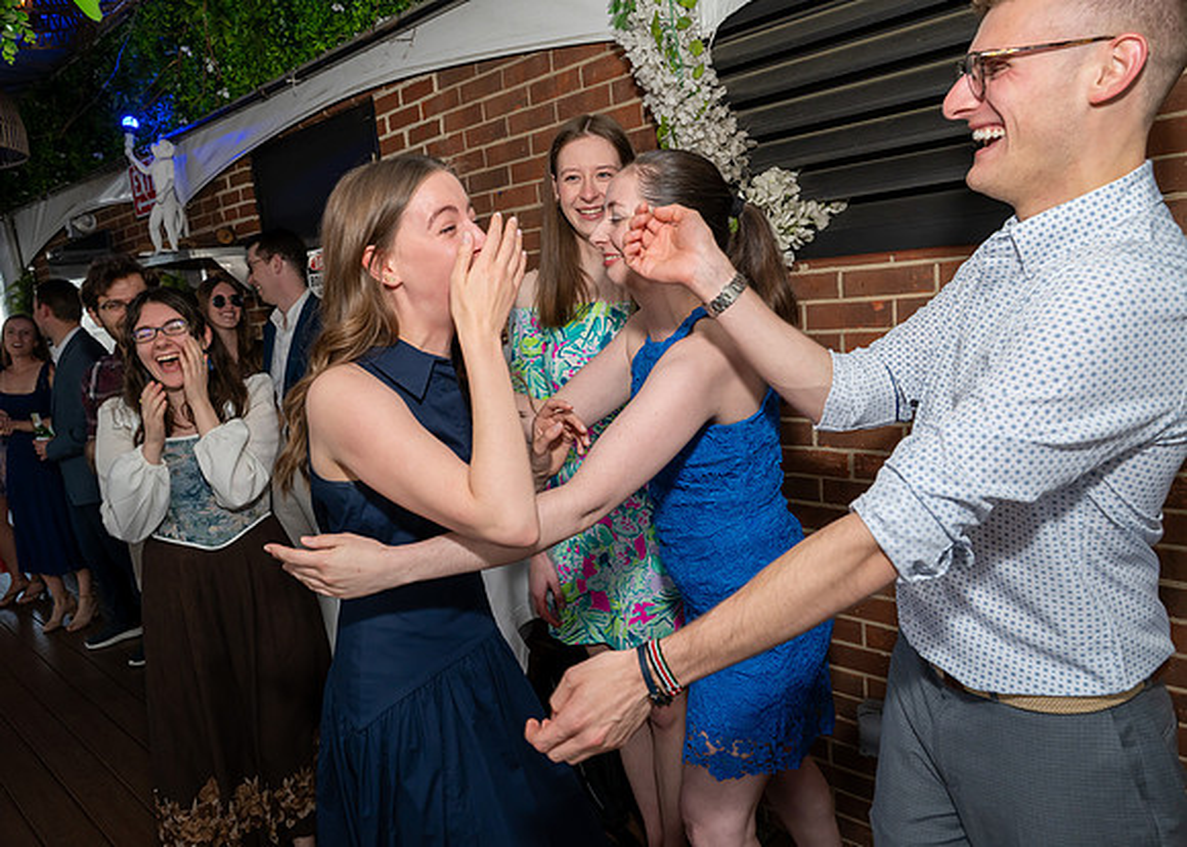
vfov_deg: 53.1
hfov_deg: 69.9
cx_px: 551
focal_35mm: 25
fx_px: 848
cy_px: 424
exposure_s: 1/250
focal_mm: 24
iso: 640
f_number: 7.1
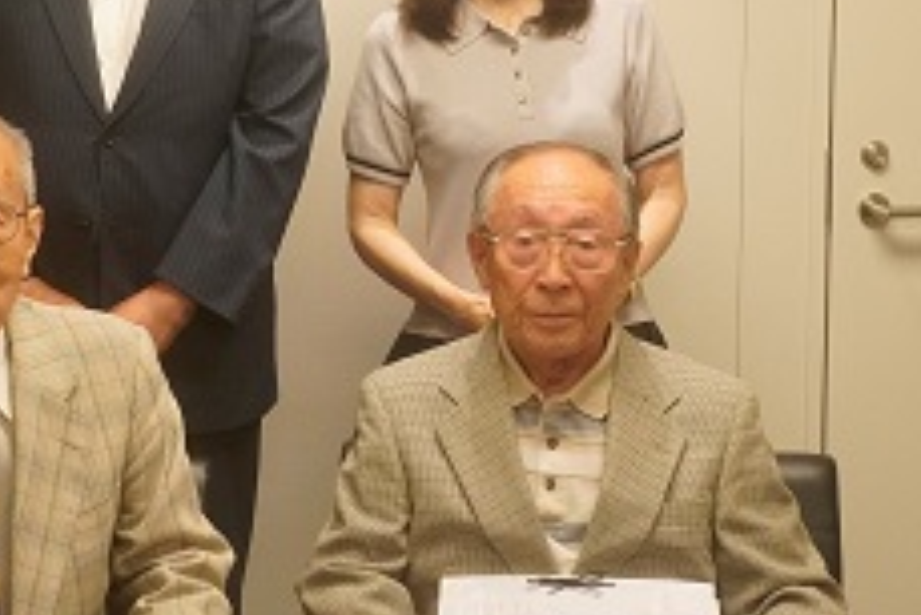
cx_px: 278
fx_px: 1942
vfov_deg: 17.9
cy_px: 127
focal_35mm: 76
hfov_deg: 26.5
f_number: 8
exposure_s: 1/125
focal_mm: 29
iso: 2000
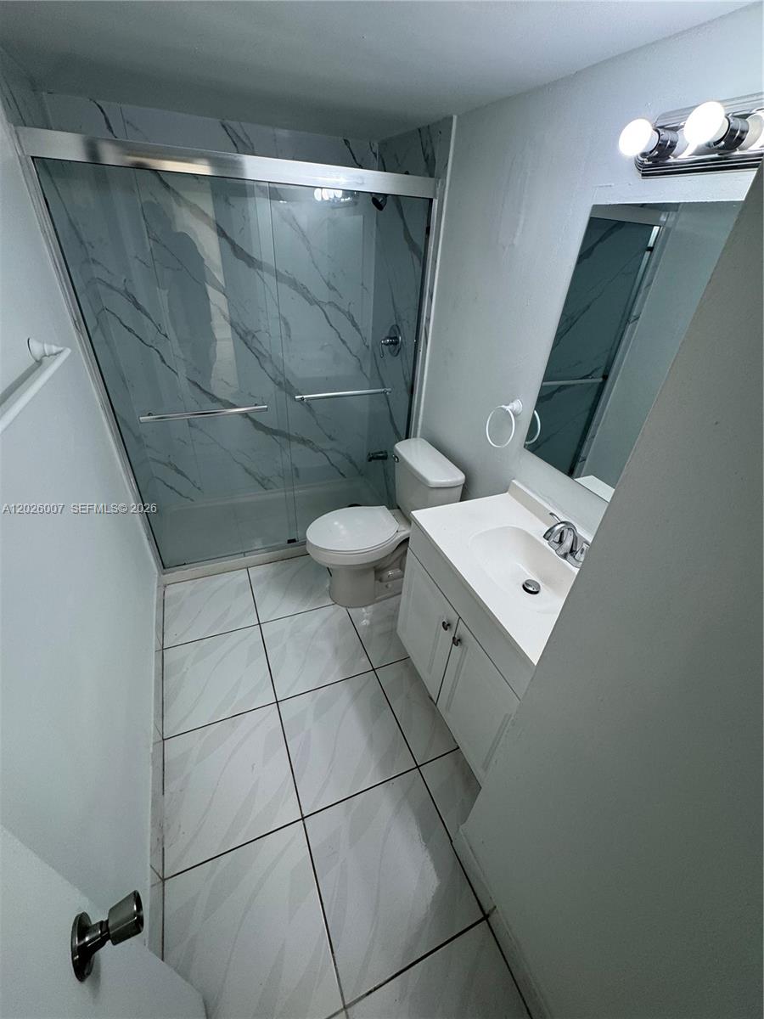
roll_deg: -2.8
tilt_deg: -33.2
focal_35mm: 14
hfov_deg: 85.7
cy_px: 510
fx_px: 412
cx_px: 382
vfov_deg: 102.1
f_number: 2.2
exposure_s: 1/120
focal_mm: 2.22
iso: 64
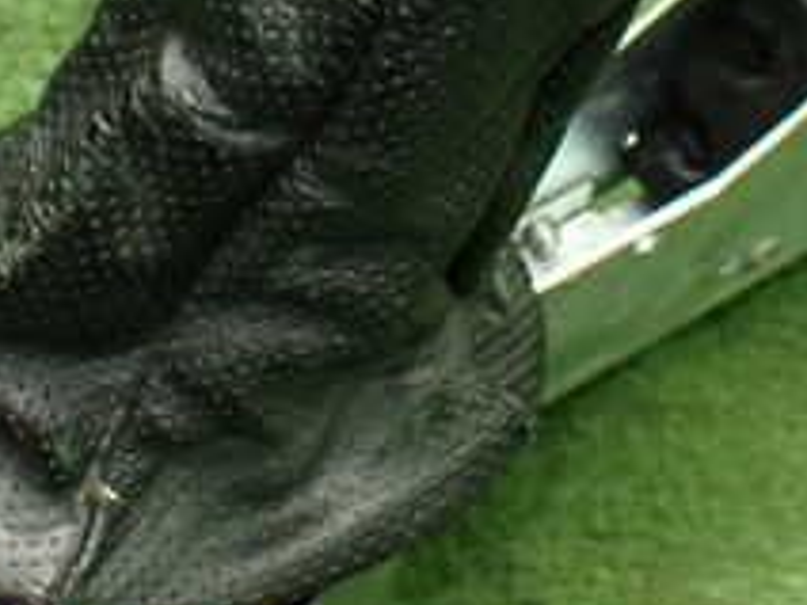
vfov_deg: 16.8
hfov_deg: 23.0
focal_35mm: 85
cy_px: -68
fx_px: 1982
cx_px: 430
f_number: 2.3
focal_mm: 5.4
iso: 800
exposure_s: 1/80
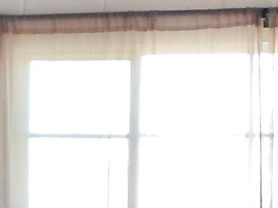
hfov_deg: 12.7
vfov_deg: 9.5
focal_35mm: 155
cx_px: 106
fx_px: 1245
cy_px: 199
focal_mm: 4.5
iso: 80
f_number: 2.5
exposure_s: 1/45
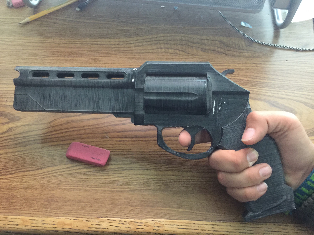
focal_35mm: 29
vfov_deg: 48.2
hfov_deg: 61.7
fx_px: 263
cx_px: 157
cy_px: 118
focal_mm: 4.15
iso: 100
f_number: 2.2
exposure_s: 1/4
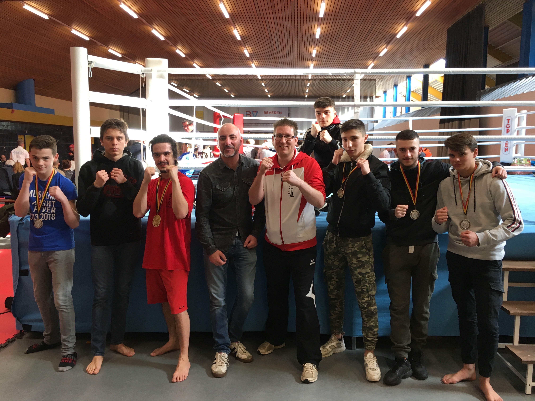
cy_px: 200
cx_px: 268
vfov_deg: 48.2
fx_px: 448
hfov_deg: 61.7
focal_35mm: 29
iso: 64
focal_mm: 4.15
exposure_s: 1/33
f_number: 2.2
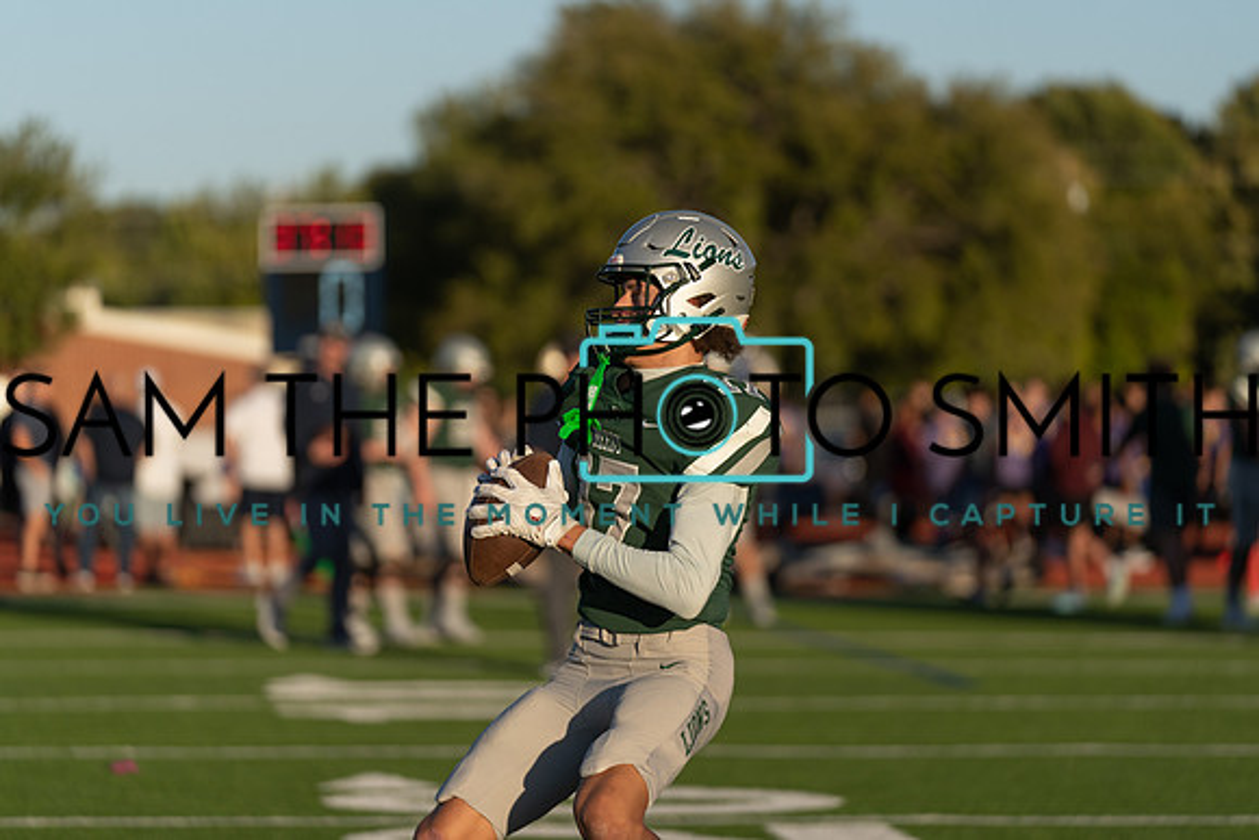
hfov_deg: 11.2
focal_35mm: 184
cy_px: 420
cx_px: 630
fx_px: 6419
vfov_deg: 7.5
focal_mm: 170
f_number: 2.8
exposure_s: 1/2000
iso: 100
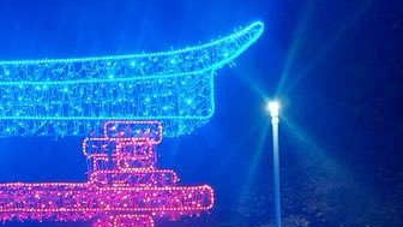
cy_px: 272
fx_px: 780
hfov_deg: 25.6
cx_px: -94
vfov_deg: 15.9
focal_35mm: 73
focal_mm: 5.23
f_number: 1.8
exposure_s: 1/50
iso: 200
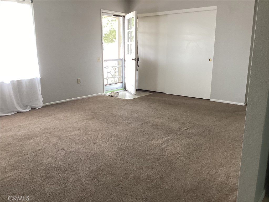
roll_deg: +0.6
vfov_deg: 45.4
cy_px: 101
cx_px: 134
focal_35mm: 31
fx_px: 241
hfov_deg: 58.4
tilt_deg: -12.1
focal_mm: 3.3
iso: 160
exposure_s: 1/60
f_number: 2.4
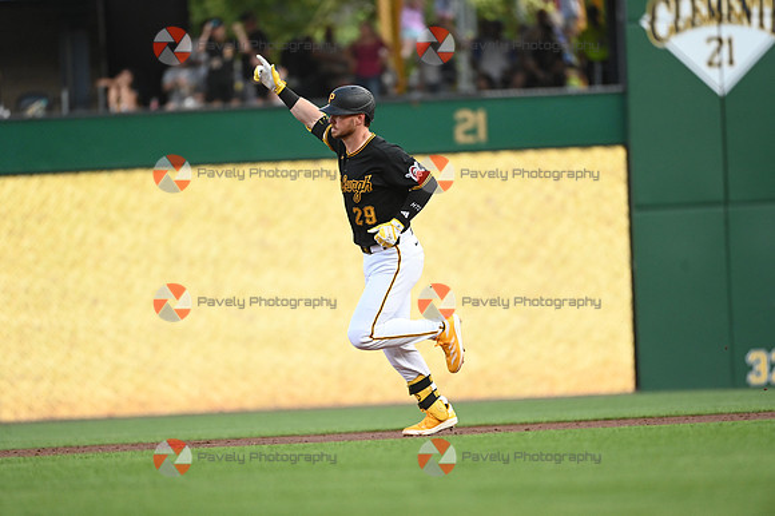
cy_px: 258
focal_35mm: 400
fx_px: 8606
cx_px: 388
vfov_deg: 3.4
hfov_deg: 5.2
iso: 2500
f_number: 4
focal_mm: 400
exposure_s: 1/2000
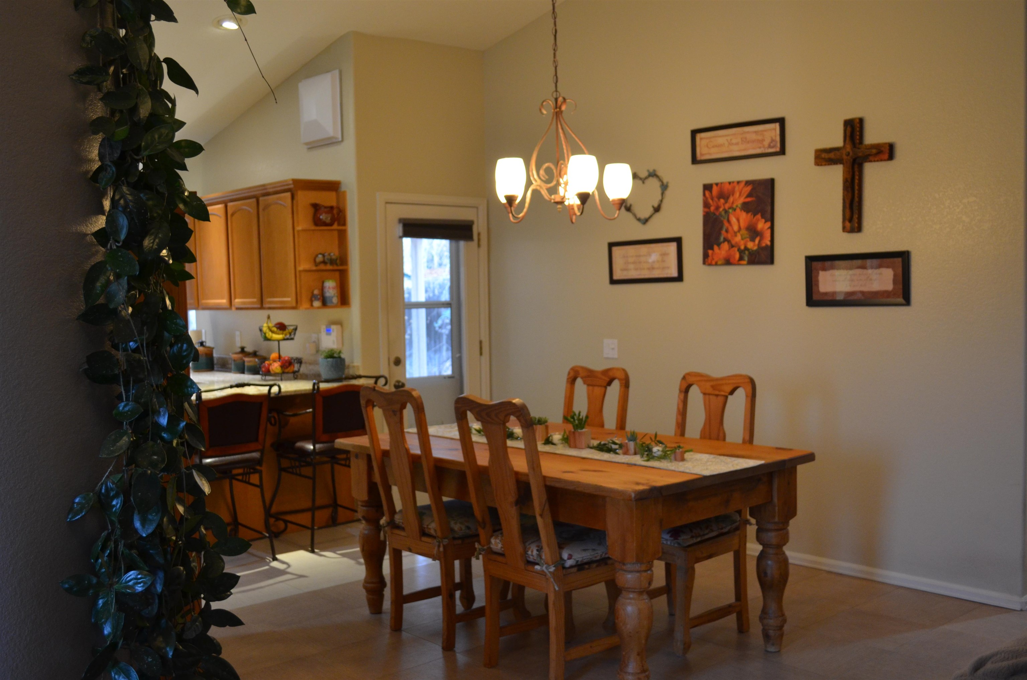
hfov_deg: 53.2
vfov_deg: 36.7
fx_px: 1025
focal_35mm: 36
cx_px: 514
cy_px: 340
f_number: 4
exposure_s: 1/40
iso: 800
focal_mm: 24
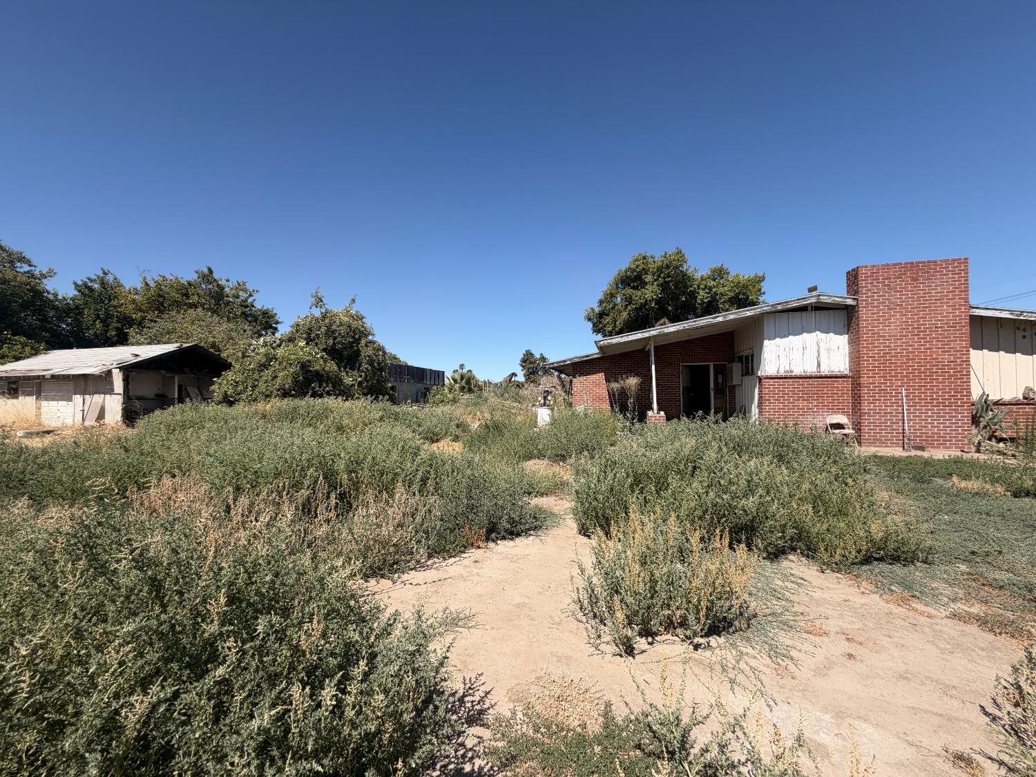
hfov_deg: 102.1
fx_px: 419
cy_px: 388
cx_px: 518
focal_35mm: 14
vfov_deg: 85.7
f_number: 2.2
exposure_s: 1/770
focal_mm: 2.22
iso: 20
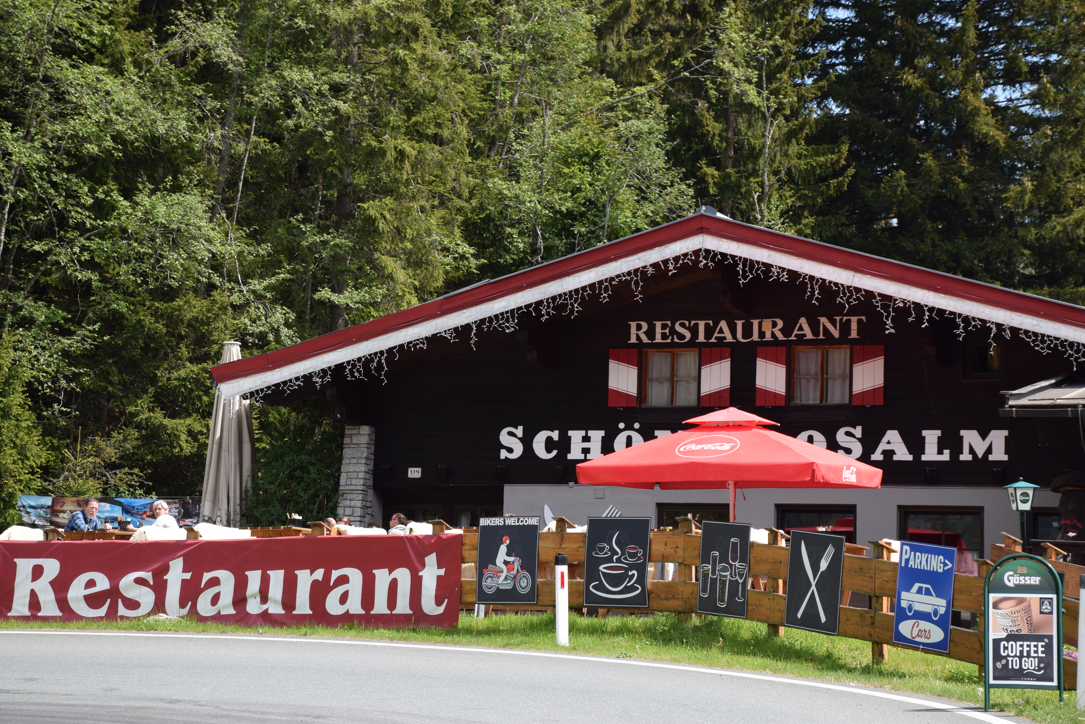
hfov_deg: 19.5
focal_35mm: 105
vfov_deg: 13.0
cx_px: 542
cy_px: 362
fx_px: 3164
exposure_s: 1/250
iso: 220
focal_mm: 70
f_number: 8
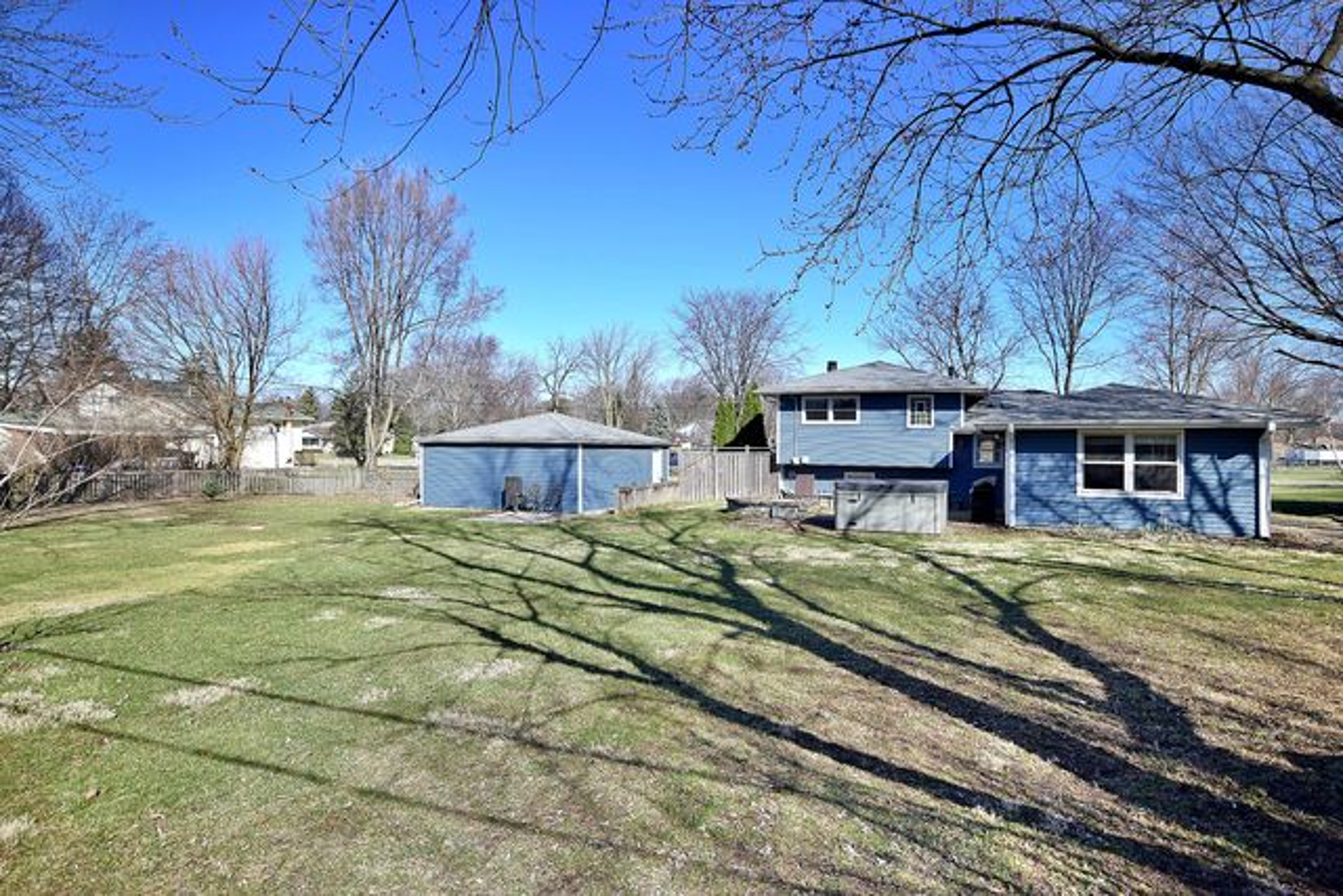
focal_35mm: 20
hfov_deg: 85.4
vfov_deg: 63.2
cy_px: 448
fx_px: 728
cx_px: 672
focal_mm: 13
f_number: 8
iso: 160
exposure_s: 1/250
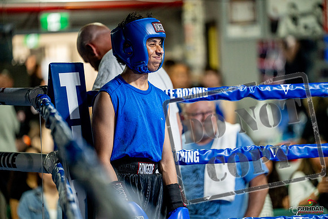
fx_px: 1367
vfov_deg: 9.2
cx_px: 164
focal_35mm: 150
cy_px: 110
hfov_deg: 13.7
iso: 4000
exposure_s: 1/800
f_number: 2
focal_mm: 150
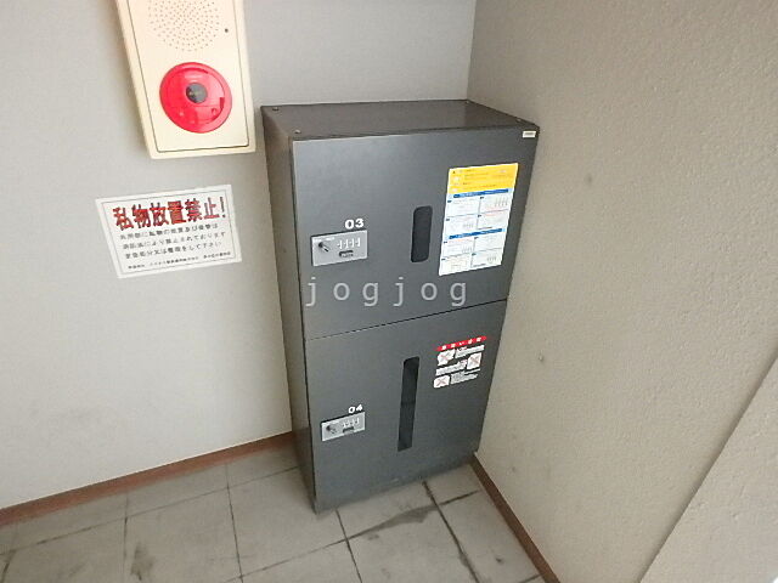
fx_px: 472
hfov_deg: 79.0
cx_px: 389
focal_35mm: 21
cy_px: 292
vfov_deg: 63.4
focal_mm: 3.7
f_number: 3.5
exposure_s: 1/6
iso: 1600
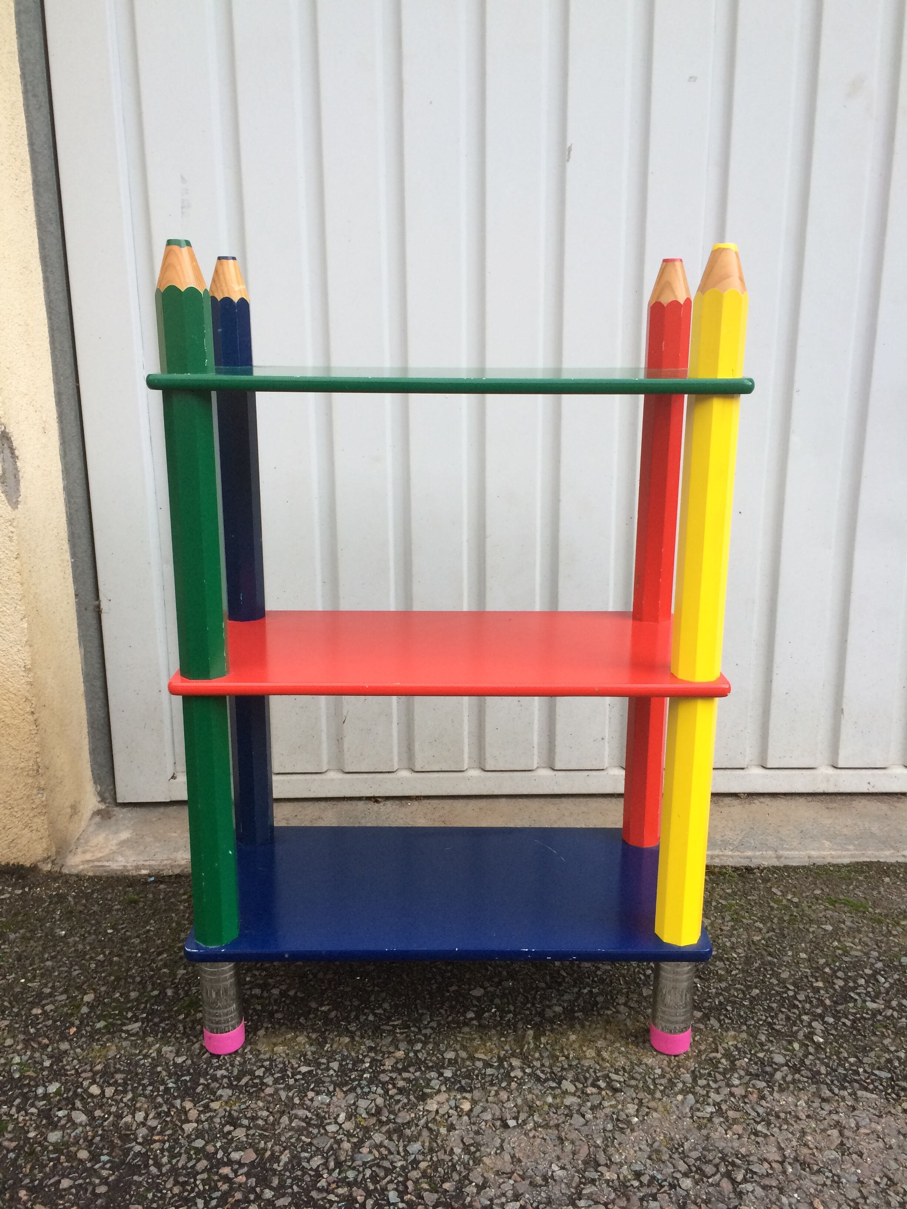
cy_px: 604
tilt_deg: -16.4
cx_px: 454
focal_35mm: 29
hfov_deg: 48.2
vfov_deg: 61.7
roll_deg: +1.1
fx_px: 1013
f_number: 2.2
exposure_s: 1/33
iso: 40
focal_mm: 4.15
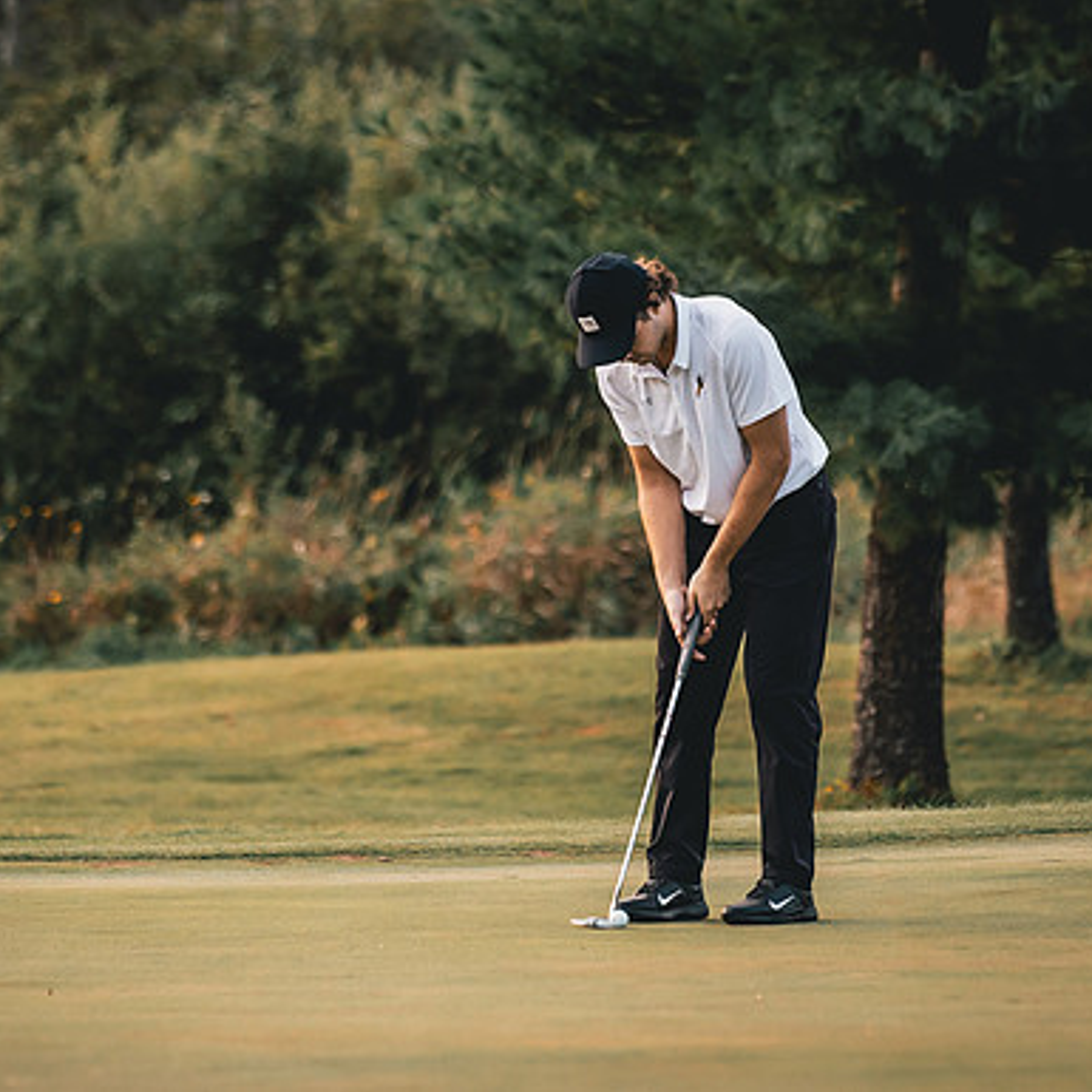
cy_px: 499
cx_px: 647
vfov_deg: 4.8
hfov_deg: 4.8
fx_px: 13098
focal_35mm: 367
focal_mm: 150
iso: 500
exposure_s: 1/1250
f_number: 2.8
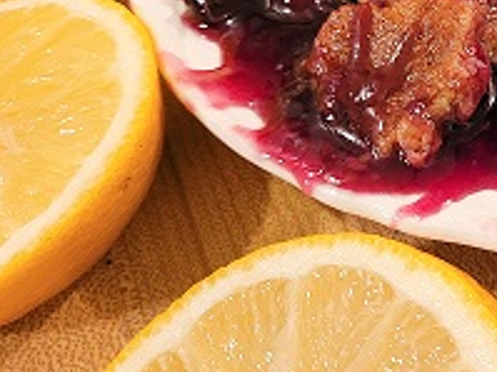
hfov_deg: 25.9
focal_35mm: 66
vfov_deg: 21.9
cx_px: 614
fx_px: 947
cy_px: 57
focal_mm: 5.4
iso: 400
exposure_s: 1/40
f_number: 1.8
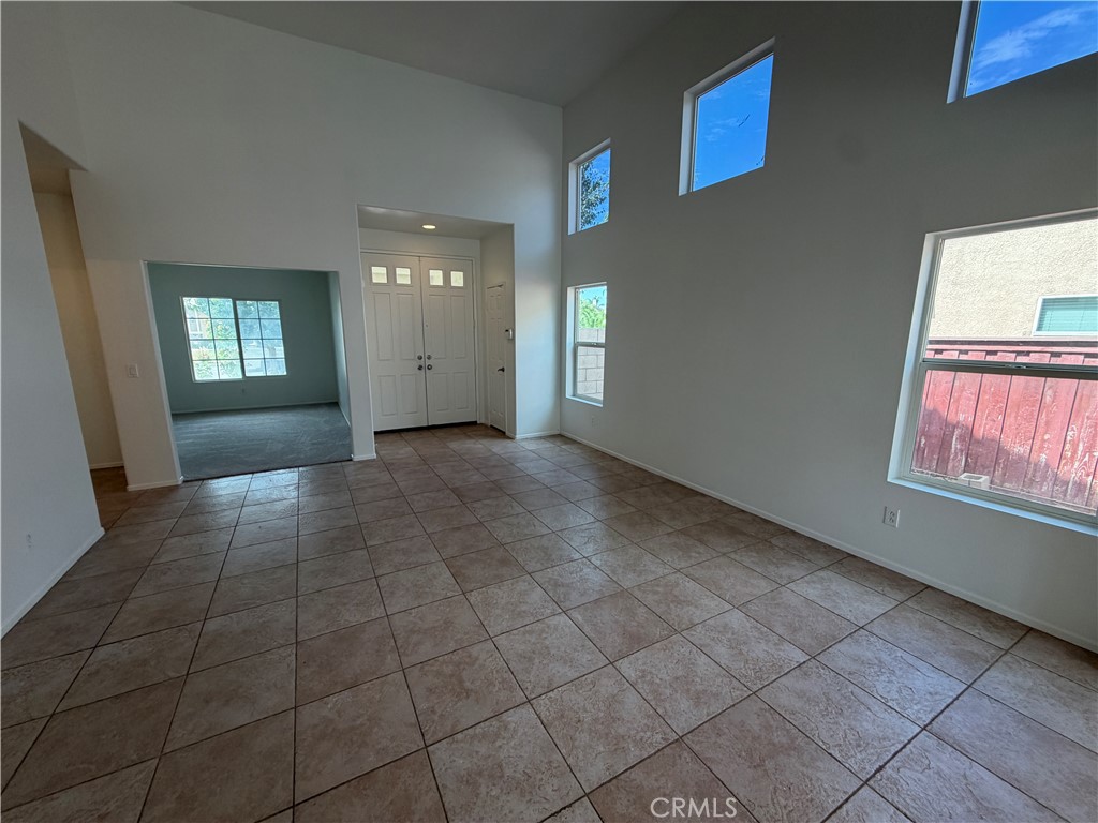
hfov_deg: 102.1
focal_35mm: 14
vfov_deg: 85.7
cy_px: 412
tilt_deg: -9.6
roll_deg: +1.3
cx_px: 549
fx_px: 444
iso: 80
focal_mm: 2.22
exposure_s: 1/120
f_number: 2.2
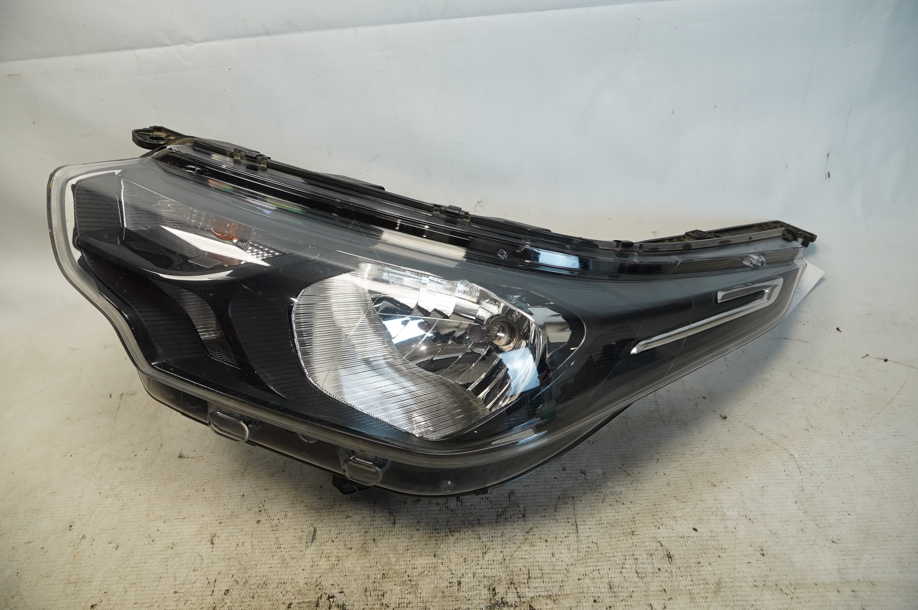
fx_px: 611
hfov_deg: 73.8
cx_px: 459
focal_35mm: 24
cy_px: 305
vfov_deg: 53.0
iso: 400
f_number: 4
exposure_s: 1/160
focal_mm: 16
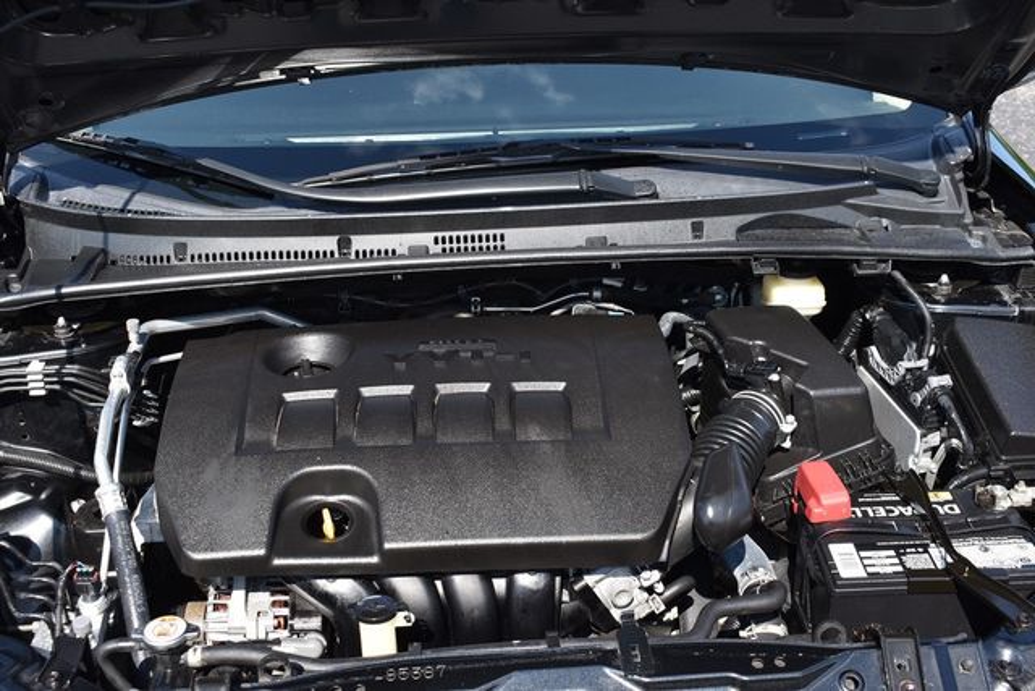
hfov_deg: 46.4
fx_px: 1208
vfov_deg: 31.9
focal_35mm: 42
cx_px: 518
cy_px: 346
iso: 200
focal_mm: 28
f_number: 8
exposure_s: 1/250
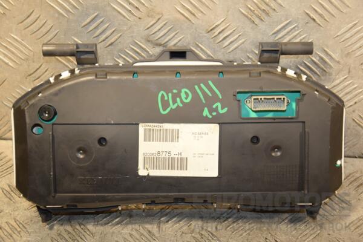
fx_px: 786
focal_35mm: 78
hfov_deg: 26.0
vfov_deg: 17.5
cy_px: 121
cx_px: 182
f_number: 5
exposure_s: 1/160
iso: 800
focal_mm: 52
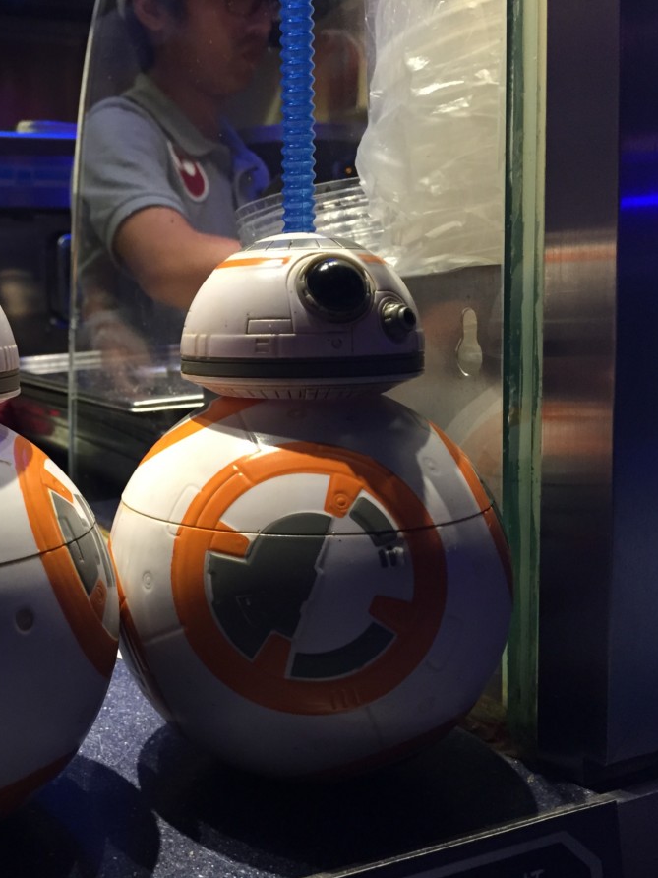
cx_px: 110
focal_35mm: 39
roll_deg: +2.2
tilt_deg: -8.3
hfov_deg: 35.4
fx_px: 988
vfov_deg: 47.9
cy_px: 441
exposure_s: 1/30
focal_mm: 4.15
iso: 160
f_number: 2.2
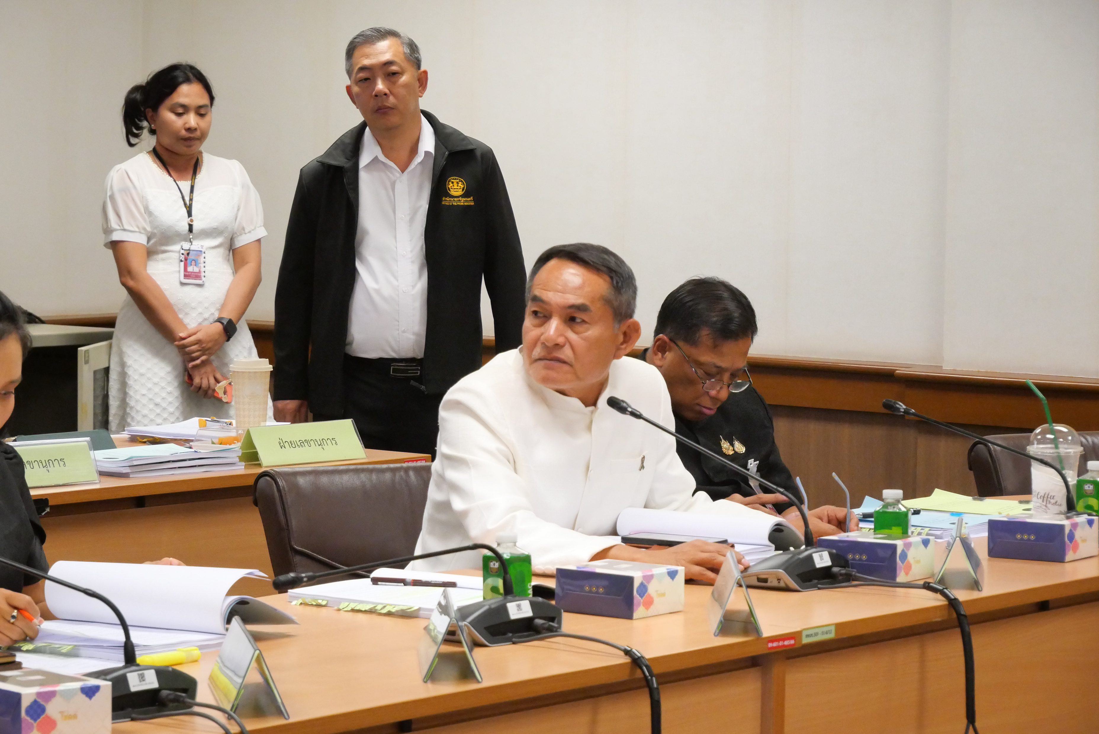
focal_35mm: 124
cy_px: 367
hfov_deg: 16.5
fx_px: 3788
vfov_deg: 11.1
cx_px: 550
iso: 3200
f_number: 5.6
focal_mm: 60
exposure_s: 1/125
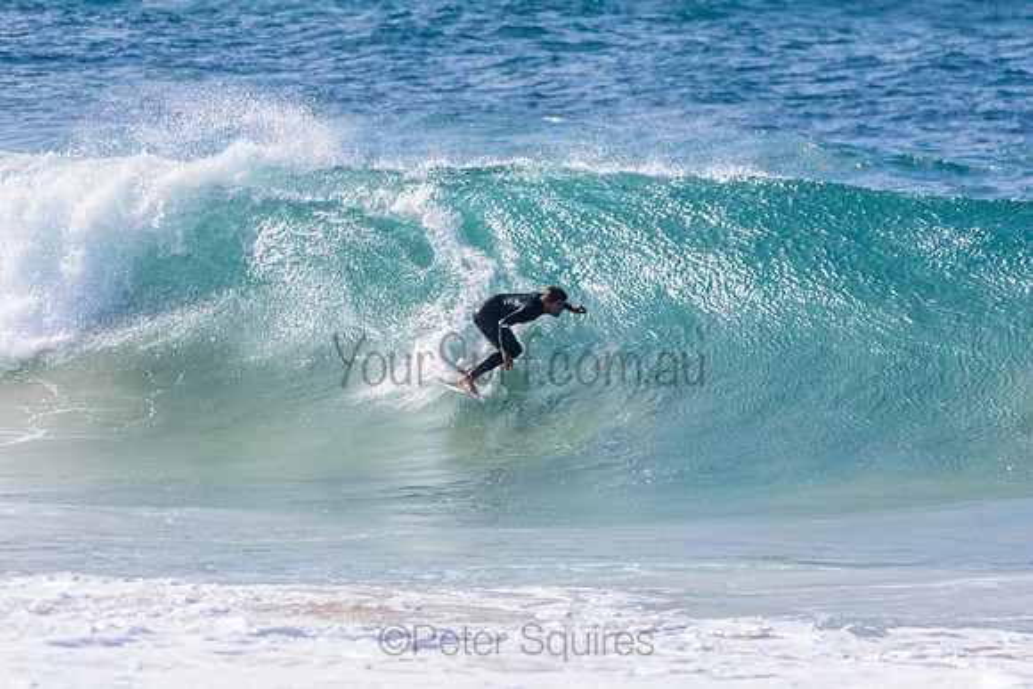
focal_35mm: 750
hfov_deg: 2.7
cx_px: 516
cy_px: 344
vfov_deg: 1.8
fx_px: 21525
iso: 320
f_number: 5.6
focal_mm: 500
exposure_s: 1/2000
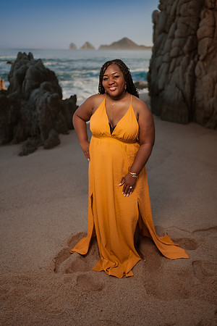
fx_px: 316
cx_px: 108
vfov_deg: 54.4
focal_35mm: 35
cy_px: 163
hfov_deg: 37.9
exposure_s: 1/2500
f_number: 1.8
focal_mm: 35
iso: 100
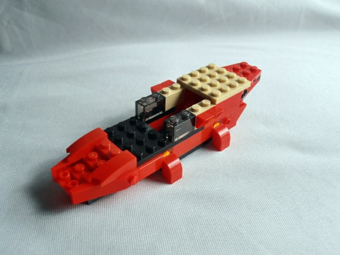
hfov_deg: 50.1
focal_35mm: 37
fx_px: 363
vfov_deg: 38.7
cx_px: 170
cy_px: 128
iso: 80
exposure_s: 1/200
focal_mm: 6.61
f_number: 3.9
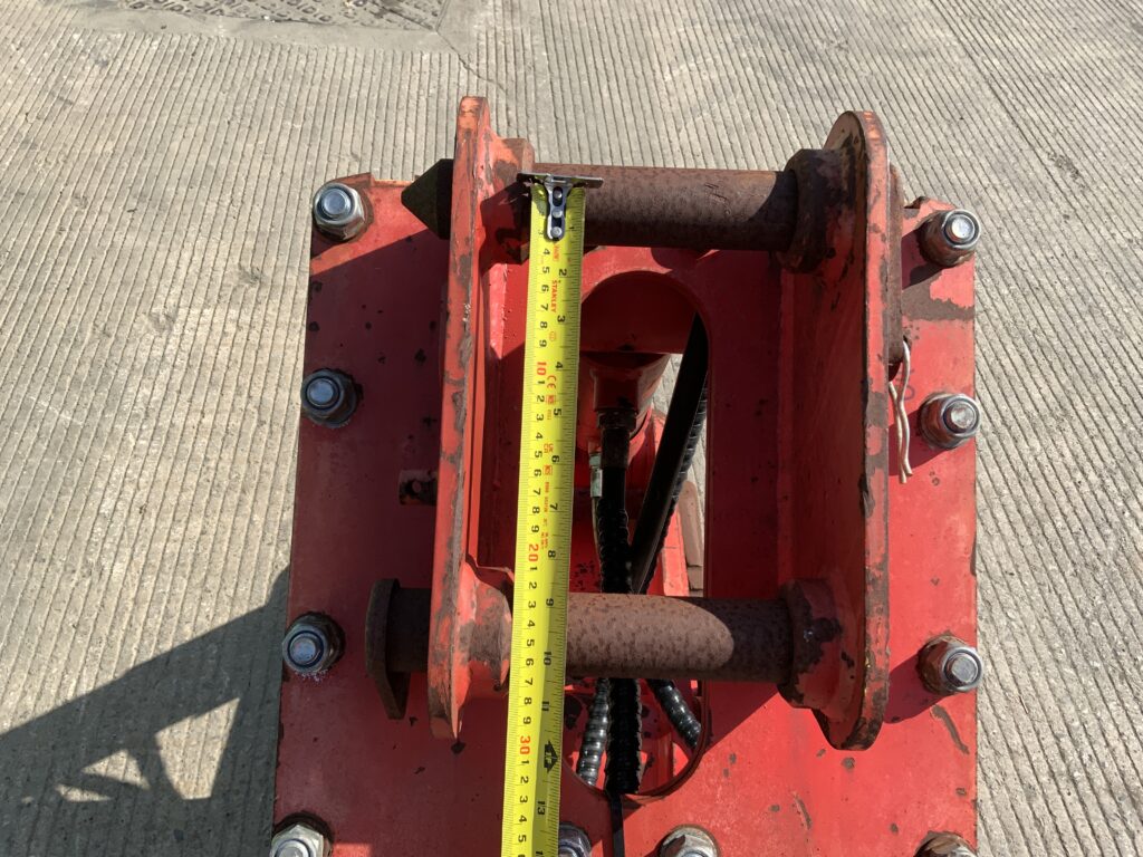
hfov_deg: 61.7
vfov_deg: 48.2
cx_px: 572
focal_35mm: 29
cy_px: 428
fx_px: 958
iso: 16
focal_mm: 3
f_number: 1.8
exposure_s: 1/1121
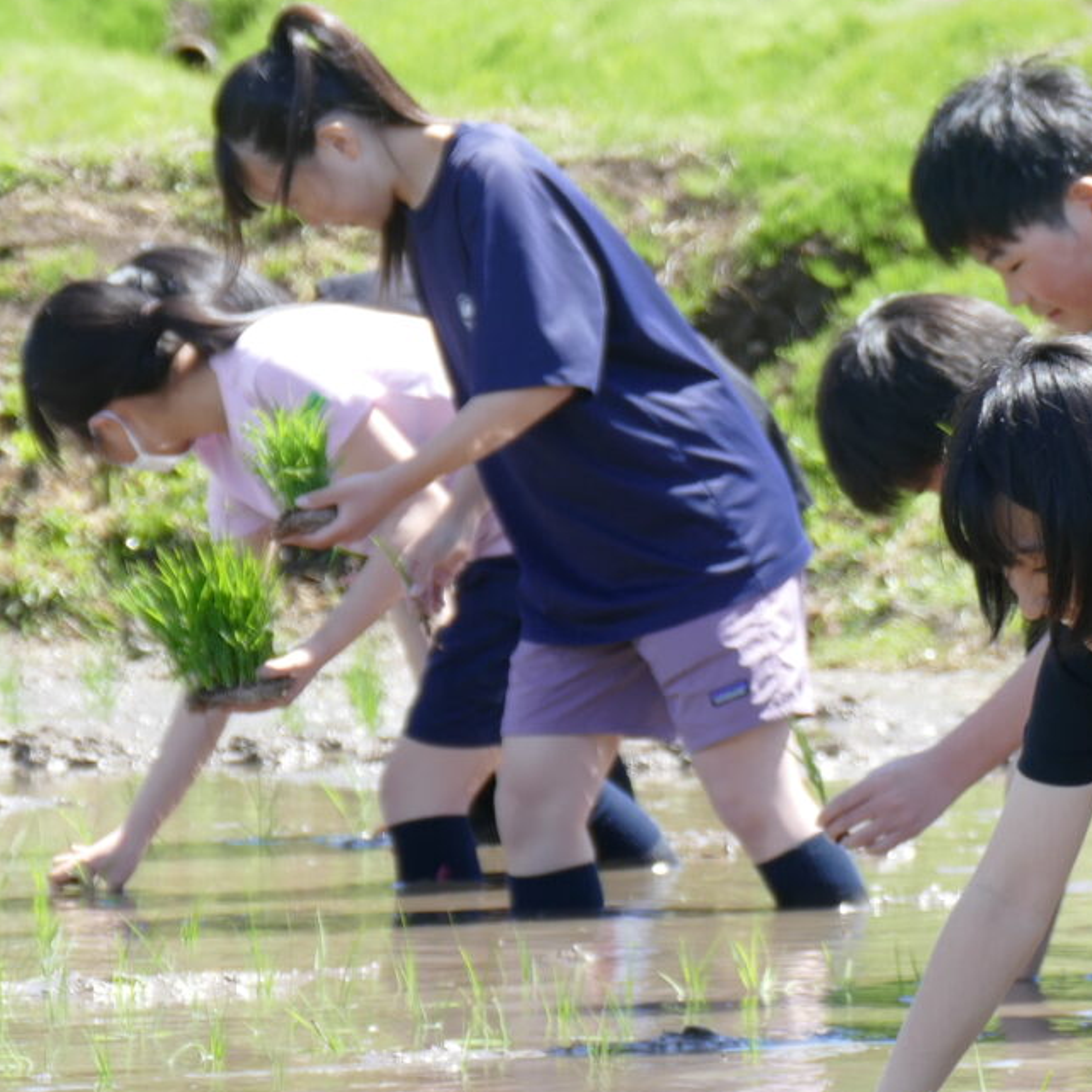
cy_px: 682
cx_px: 1502
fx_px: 14455
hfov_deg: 4.3
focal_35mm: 405
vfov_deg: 4.3
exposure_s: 1/320
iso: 125
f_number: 4
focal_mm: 61.93
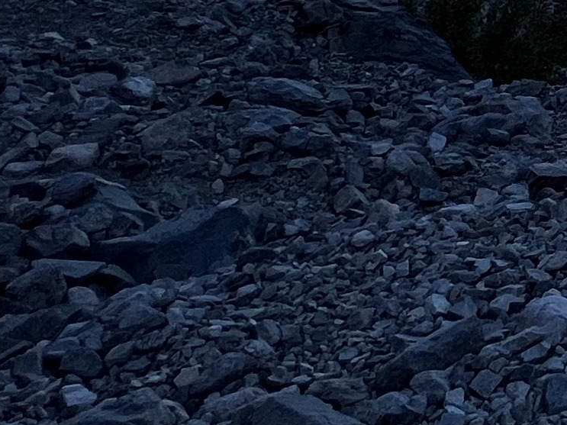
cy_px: -382
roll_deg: +1.2
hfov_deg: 19.4
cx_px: 1068
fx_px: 1146
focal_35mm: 70
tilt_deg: -6.6
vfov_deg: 16.7
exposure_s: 1/1727
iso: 32
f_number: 1.8
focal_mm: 1.57
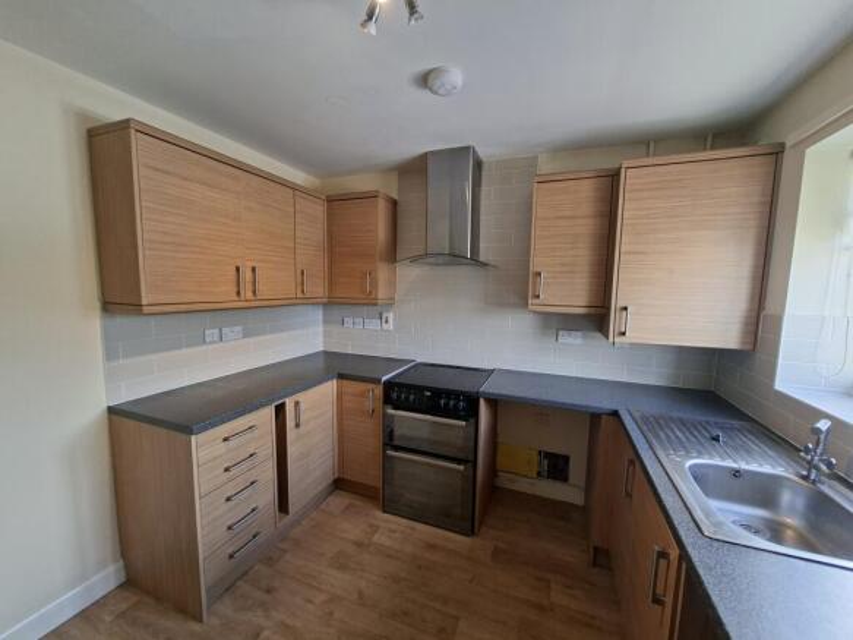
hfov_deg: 106.2
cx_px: 426
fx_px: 320
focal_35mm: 13
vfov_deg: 89.9
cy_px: 320
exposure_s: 1/40
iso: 40
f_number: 2.2
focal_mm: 1.74
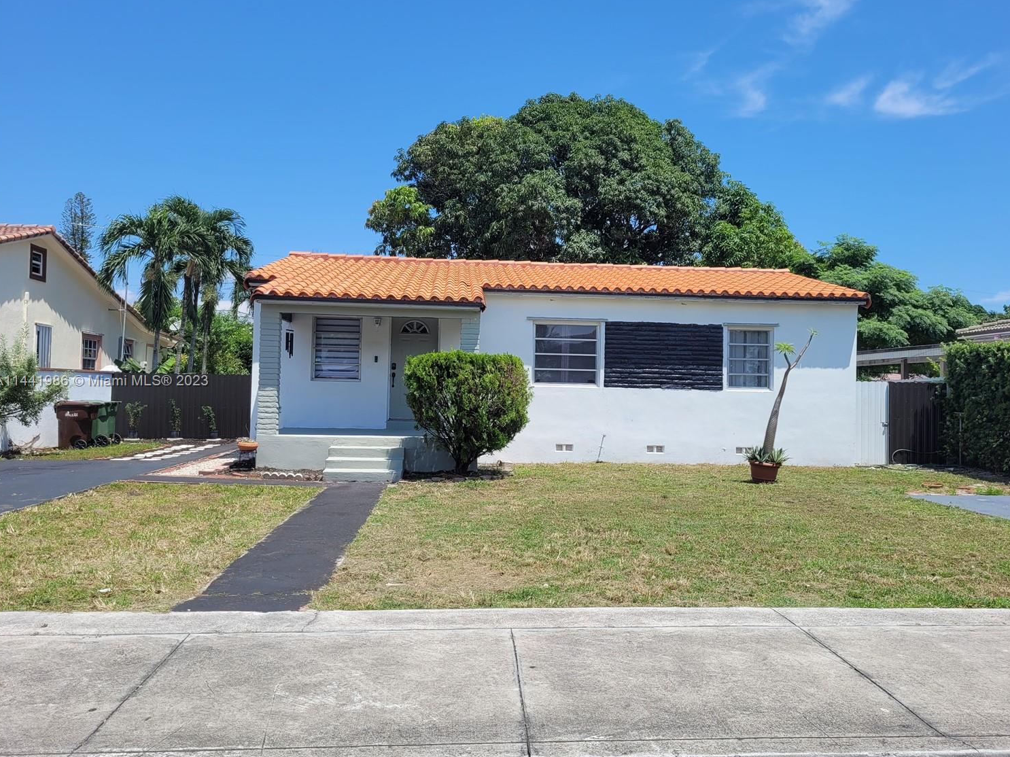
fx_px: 817
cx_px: 535
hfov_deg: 63.4
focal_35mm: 28
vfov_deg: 49.7
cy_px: 382
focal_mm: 5.4
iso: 40
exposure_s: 1/2565
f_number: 1.8
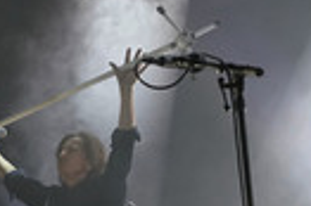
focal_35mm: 193
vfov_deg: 7.0
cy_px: 287
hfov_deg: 10.5
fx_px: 1665
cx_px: -87
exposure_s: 1/320
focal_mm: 56
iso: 1600
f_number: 5.6
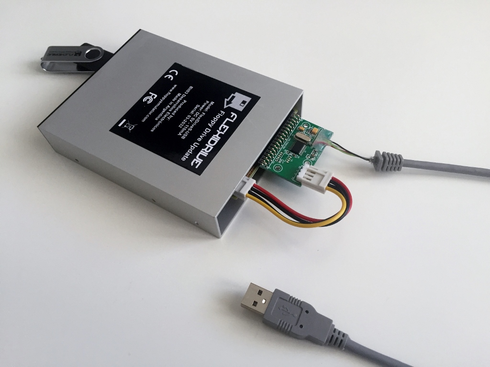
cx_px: 245
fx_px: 411
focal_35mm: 29
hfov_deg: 61.7
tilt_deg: -57.4
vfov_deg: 48.2
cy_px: 184
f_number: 2.2
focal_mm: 4.15
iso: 64
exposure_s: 1/33
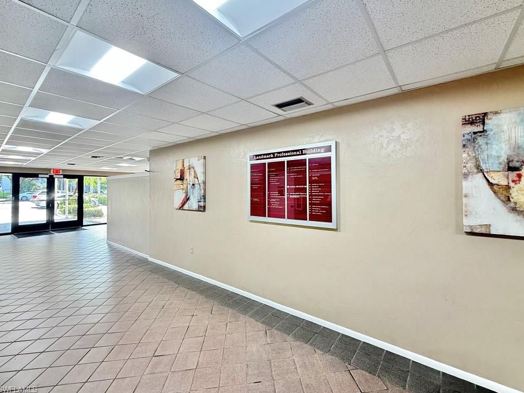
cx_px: 277
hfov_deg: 98.1
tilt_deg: +1.4
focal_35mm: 15
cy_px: 184
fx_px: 227
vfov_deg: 81.7
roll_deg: +0.7
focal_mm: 2.22
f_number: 2.2
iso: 160
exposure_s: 1/60
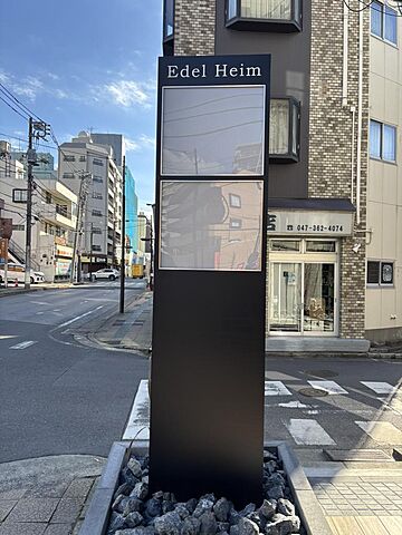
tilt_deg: +1.2
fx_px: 403
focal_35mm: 26
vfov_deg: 67.3
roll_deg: -1.5
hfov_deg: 53.1
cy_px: 268
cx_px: 201
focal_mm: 5.96
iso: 50
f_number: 1.6
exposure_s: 1/732
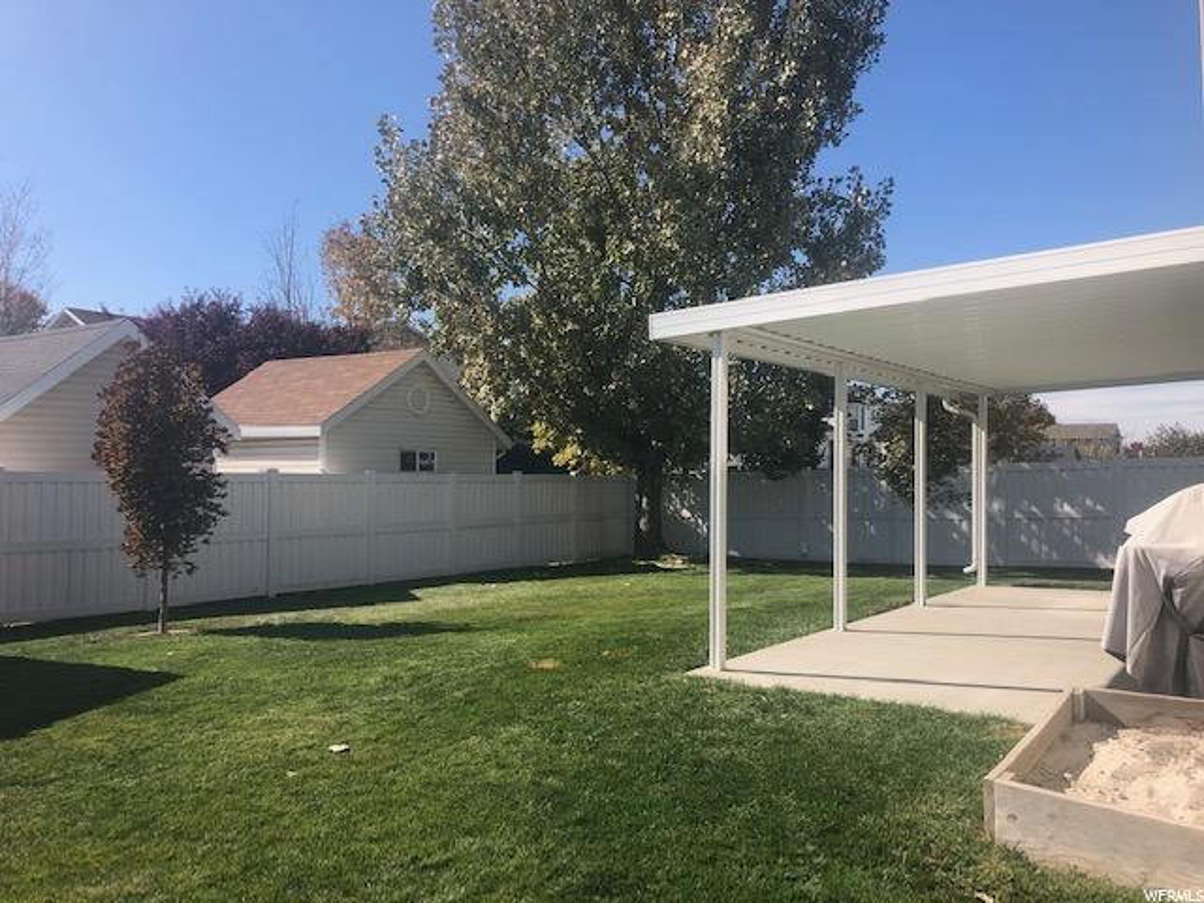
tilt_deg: +1.1
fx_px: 974
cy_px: 452
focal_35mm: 28
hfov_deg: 63.4
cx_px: 602
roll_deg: +0.3
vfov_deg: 49.7
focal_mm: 3.99
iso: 20
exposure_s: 1/1656
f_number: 1.8
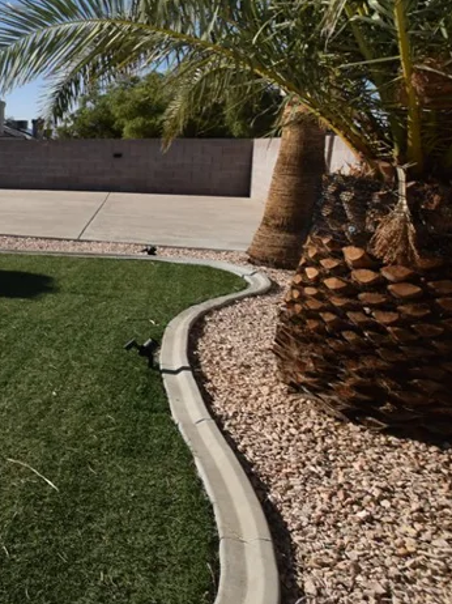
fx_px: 558
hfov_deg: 30.0
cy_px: 248
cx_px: -193
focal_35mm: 32
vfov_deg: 56.5
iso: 100
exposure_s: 1/200
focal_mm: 10
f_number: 10
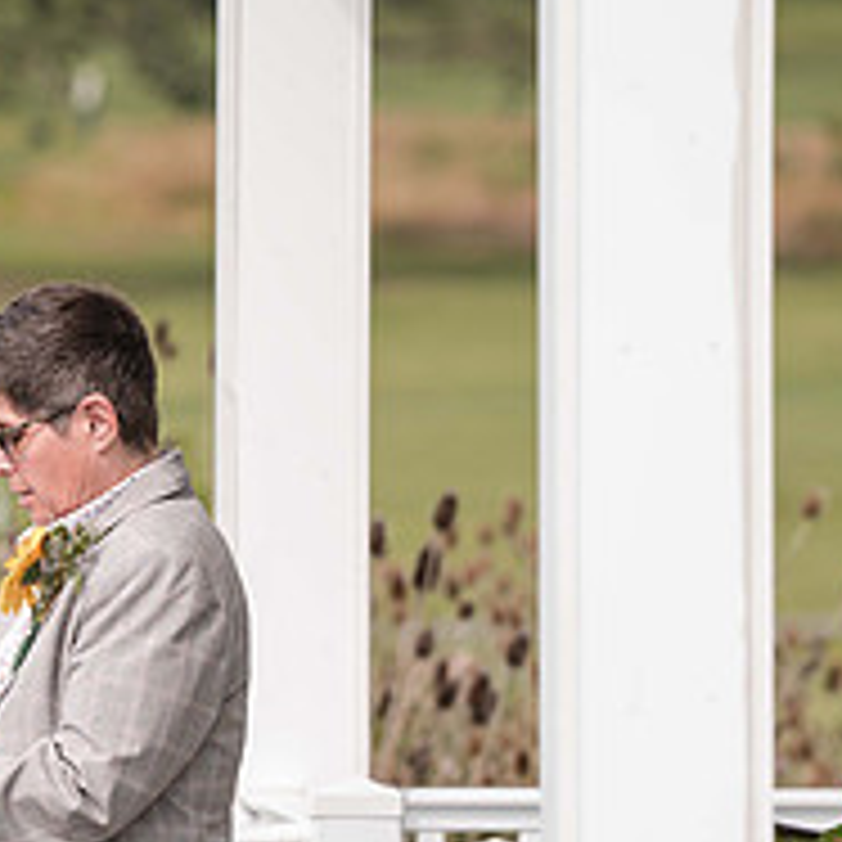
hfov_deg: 4.3
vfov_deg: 4.4
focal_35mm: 402
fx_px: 11063
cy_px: 574
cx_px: -253
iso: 50
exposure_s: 1/500
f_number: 3.5
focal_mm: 130
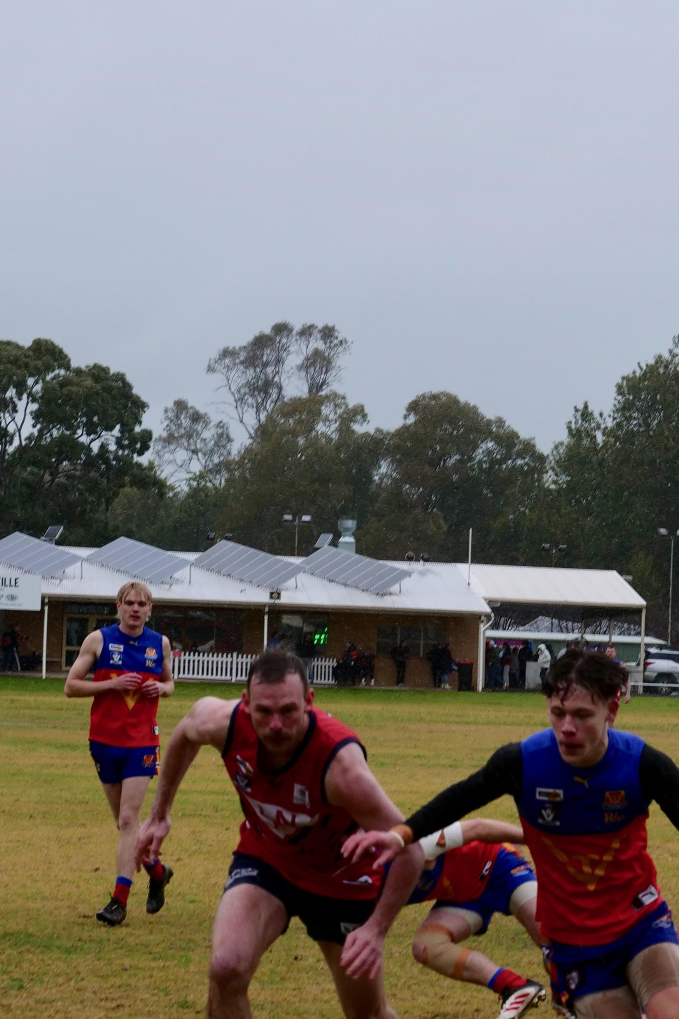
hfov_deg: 9.8
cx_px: 653
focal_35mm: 139
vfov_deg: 14.7
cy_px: 657
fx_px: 3932
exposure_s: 1/320
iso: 200
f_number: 4.5
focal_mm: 35
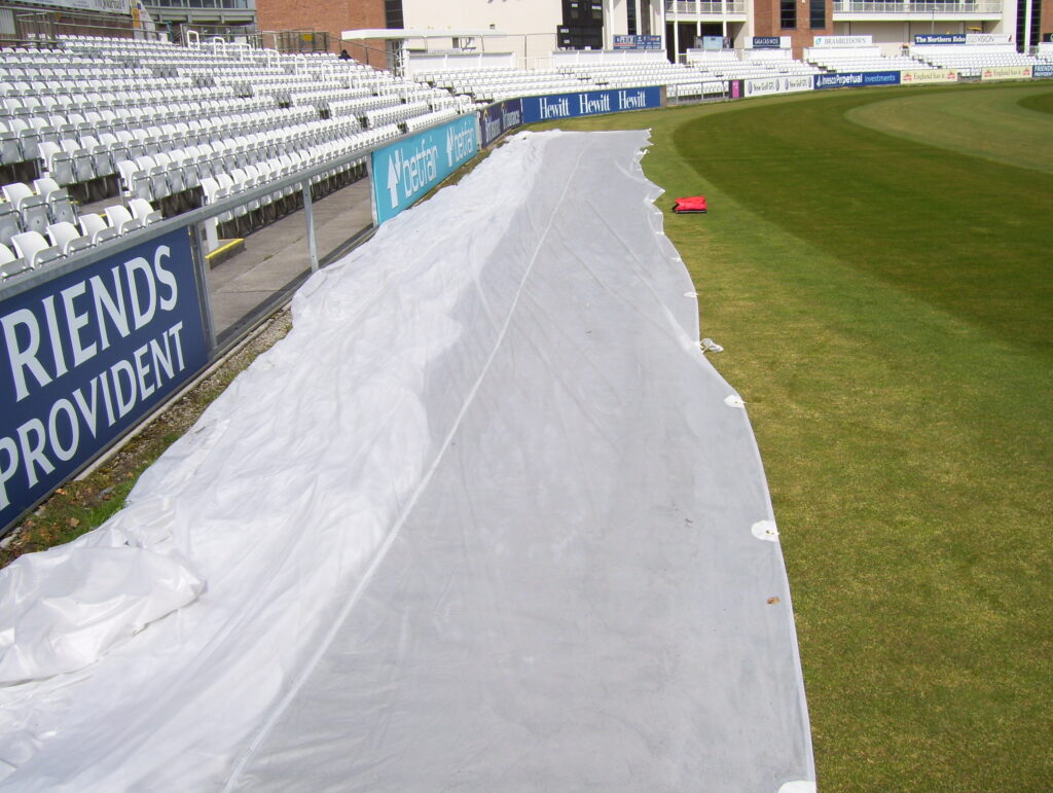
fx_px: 1097
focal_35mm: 36
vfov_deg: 39.7
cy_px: 396
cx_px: 526
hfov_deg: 51.3
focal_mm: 6
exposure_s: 1/1250
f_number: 4.8
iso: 80
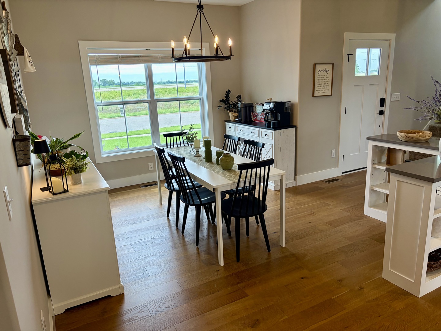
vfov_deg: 53.1
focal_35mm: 26
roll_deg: +2.5
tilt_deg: -14.1
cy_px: 166
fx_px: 331
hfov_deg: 67.3
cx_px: 220
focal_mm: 5.96
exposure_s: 1/132
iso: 64
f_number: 1.6
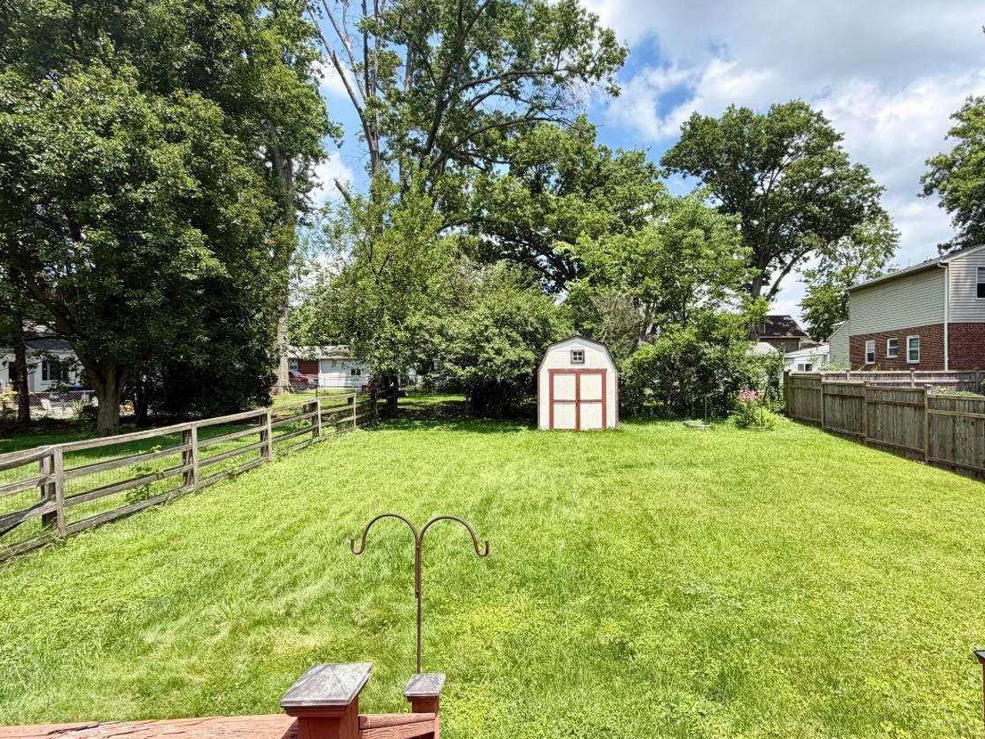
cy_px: 378
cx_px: 579
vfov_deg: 68.7
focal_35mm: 19
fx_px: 541
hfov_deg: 83.9
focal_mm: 2.22
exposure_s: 1/770
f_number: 2.2
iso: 40
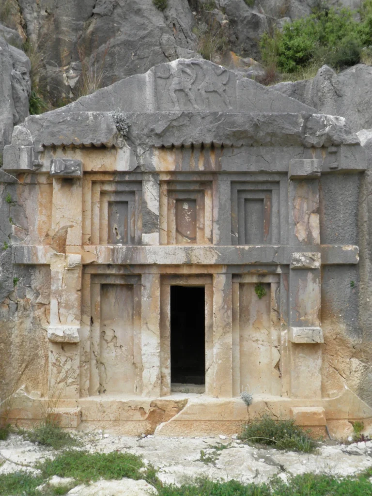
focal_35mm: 35
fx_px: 502
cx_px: 186
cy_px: 248
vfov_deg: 52.6
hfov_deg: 40.7
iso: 50
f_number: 5.5
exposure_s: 1/160
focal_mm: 6.3
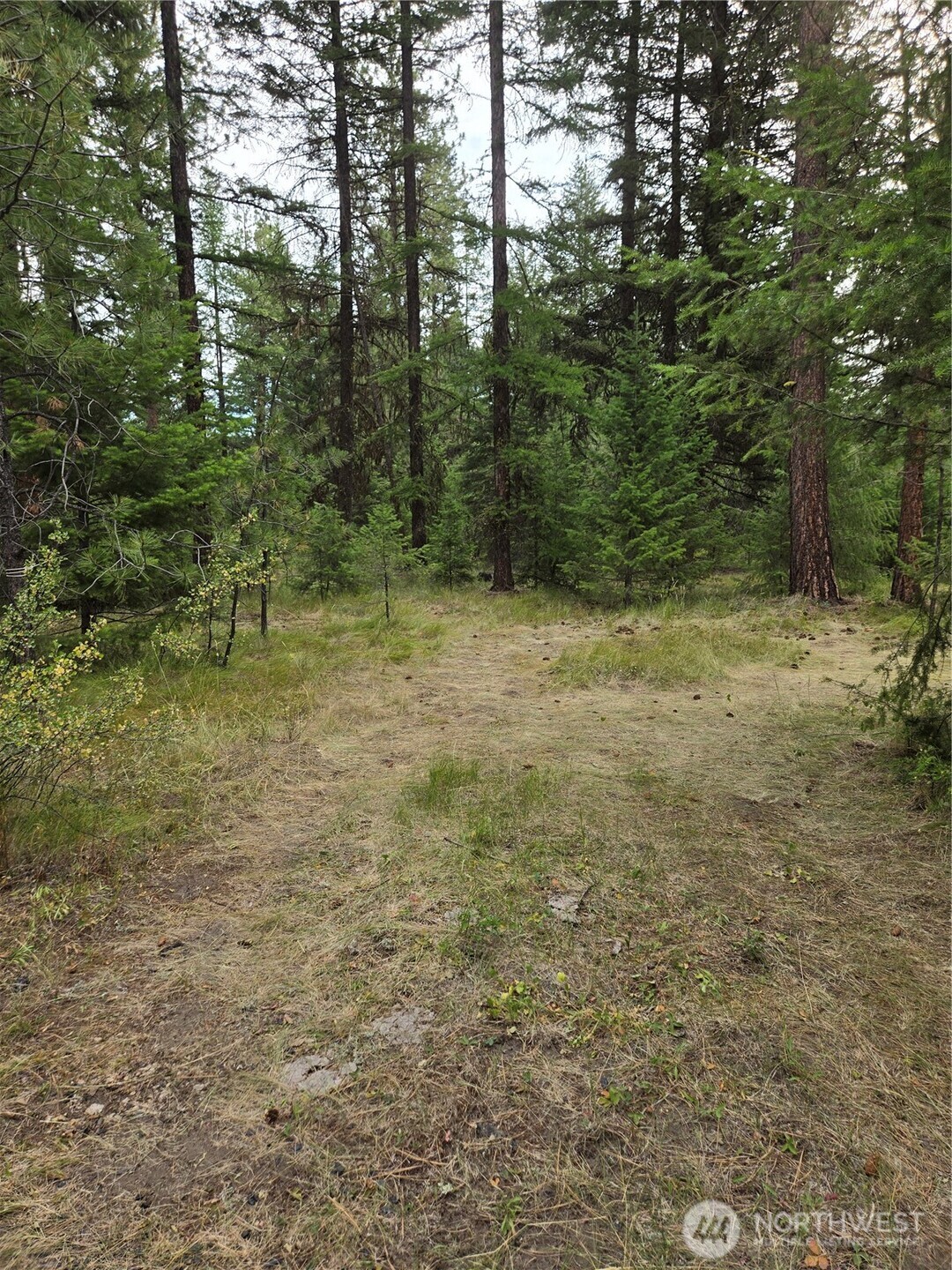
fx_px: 843
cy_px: 635
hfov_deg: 58.9
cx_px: 476
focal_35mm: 23
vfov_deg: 73.9
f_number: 1.8
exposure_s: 1/375
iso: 25
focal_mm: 5.4
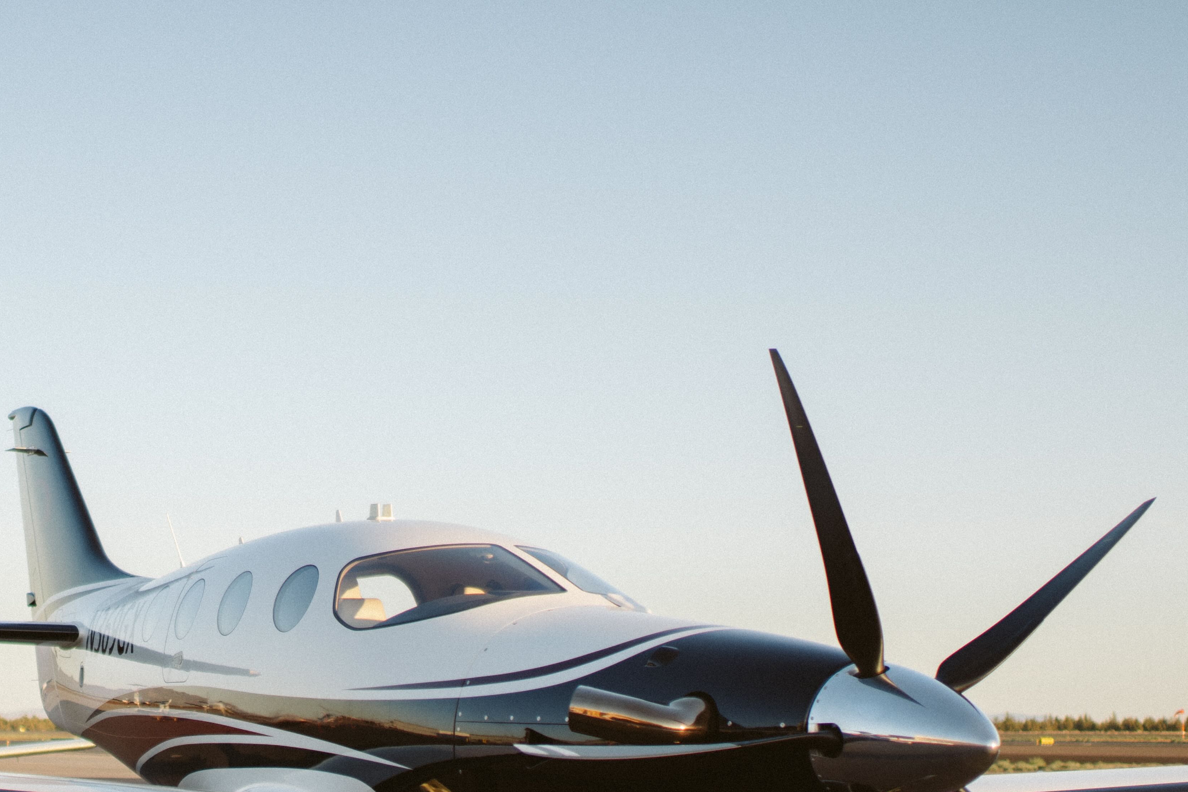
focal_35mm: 74
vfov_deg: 18.2
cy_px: 642
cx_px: 186
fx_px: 2442
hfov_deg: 26.7
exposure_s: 1/2500
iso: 250
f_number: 1.6
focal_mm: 35
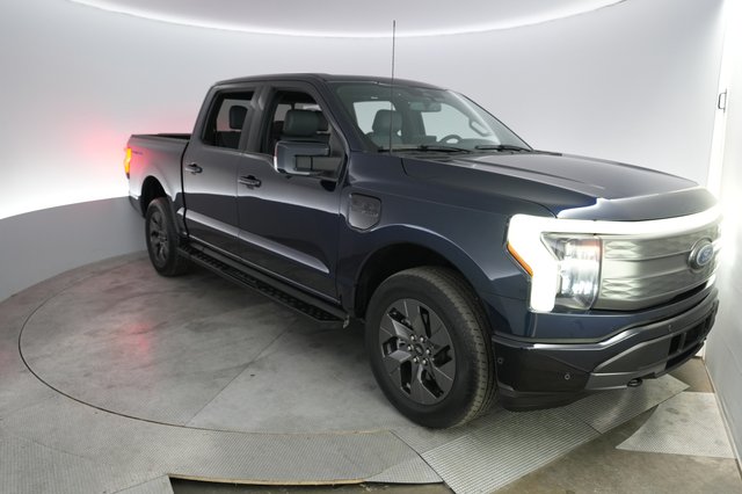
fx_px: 494
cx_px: 371
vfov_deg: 53.1
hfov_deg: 73.8
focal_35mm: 24
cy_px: 247
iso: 1600
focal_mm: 24
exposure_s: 1/160
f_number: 2.8
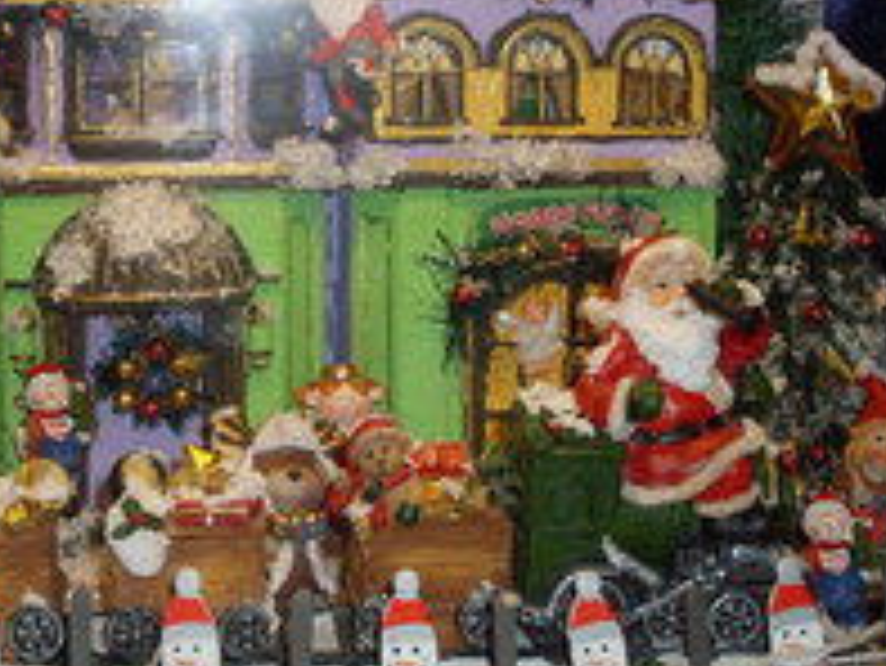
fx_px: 1972
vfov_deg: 19.1
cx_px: 265
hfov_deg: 25.1
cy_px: 270
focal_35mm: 77
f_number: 2.8
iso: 100
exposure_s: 1/45
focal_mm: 6.3
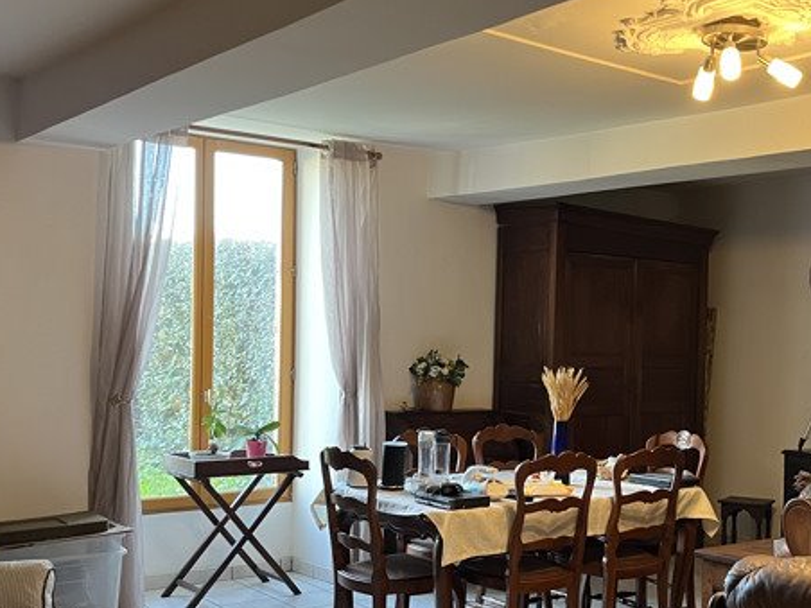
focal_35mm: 46
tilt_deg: -1.0
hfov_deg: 40.6
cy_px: 352
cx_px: 554
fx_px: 1078
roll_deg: -0.1
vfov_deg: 31.5
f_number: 1.6
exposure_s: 1/50
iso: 200
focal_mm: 5.1
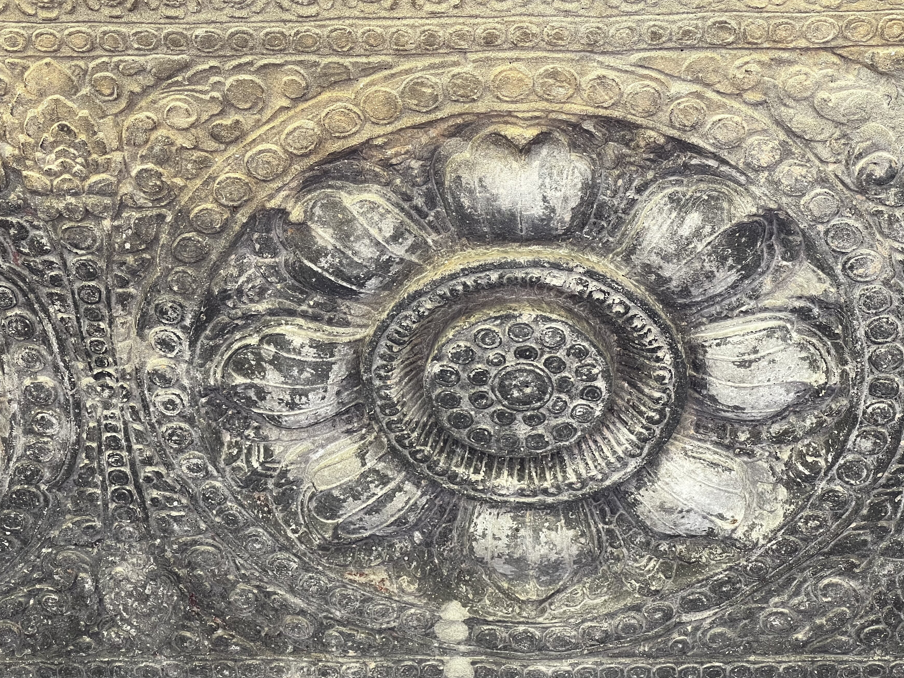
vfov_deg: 16.8
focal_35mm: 88
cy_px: 363
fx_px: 2298
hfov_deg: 22.2
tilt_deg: +52.2
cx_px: 497
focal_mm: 9
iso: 100
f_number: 2.8
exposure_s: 1/99
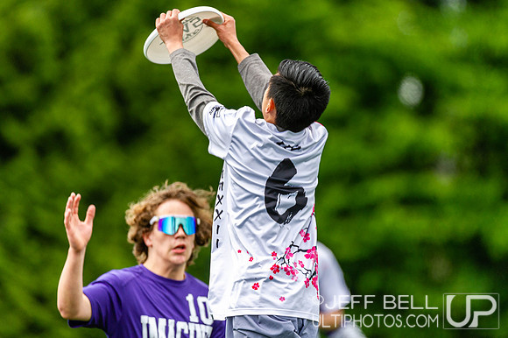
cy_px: 134
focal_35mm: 482
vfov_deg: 2.9
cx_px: 254
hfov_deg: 4.3
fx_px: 6793
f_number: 4
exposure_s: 1/1000
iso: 250
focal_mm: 400
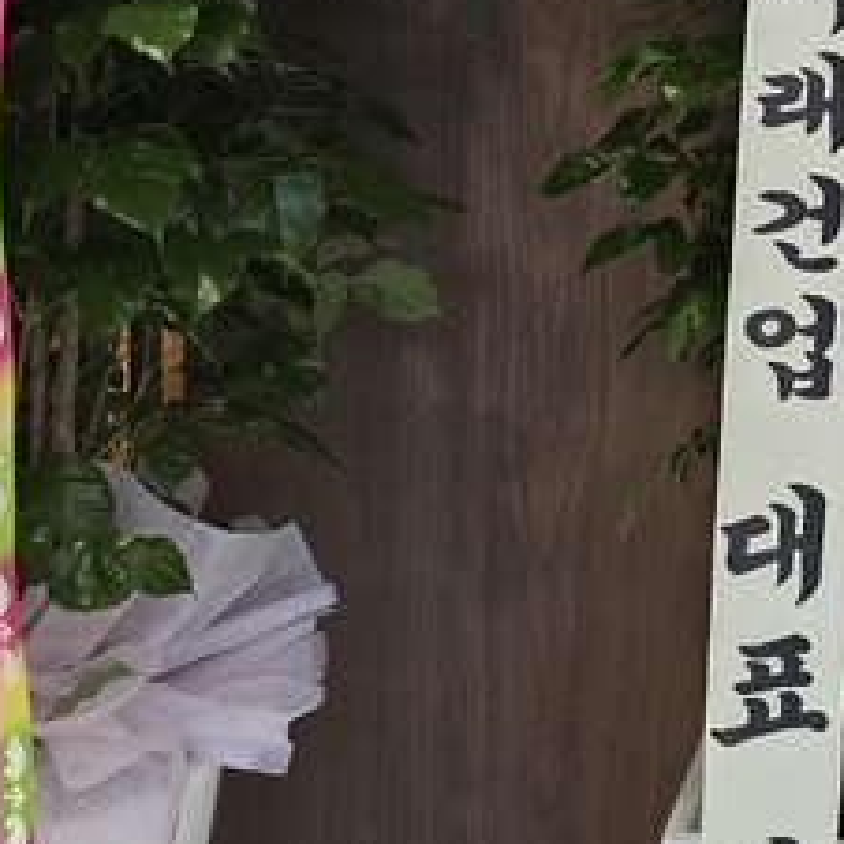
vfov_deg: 23.3
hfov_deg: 22.9
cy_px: 63
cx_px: 870
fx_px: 1986
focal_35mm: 72
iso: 250
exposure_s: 1/120
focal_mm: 6.3
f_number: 1.7
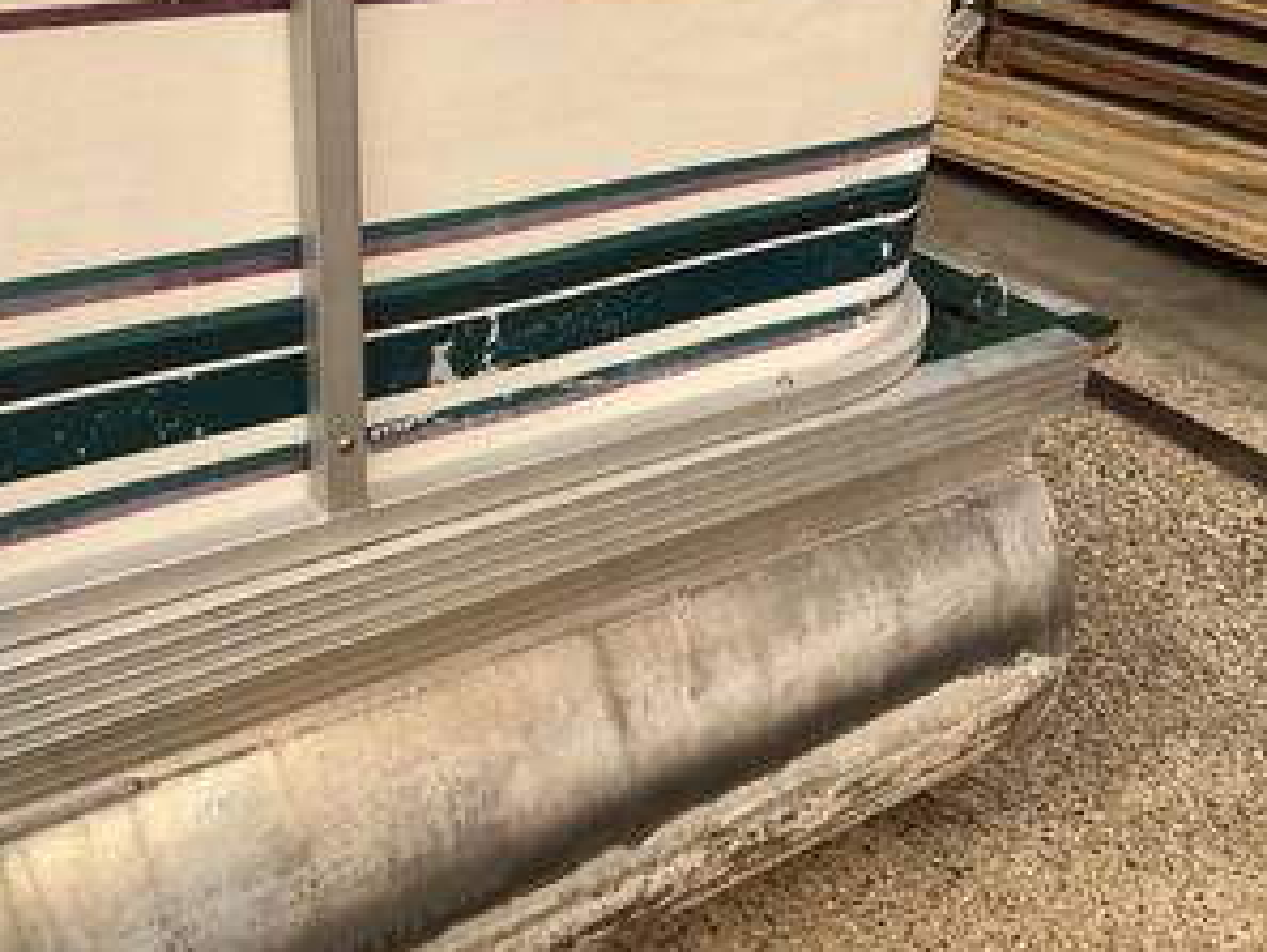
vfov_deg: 36.7
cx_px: 597
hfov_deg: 47.8
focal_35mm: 39
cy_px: 371
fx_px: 1428
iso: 25
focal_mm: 3
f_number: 1.8
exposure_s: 1/842
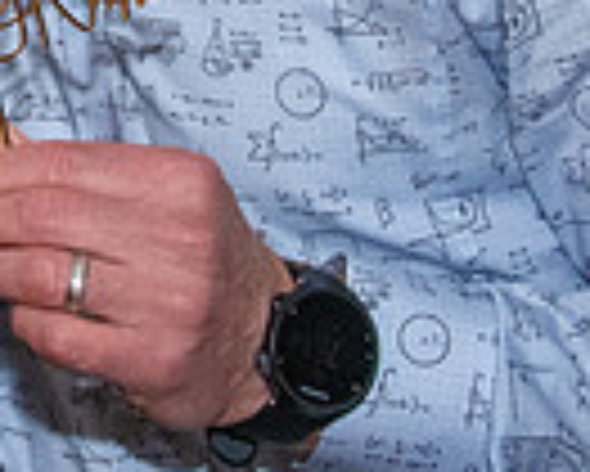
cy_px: -357
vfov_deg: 6.1
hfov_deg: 7.7
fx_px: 4369
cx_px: -63
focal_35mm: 250
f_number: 14
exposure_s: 1/160
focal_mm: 40
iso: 5000
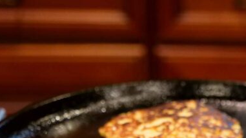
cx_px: 203
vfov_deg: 7.5
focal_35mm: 161
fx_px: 1050
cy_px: 144
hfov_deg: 13.3
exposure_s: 1/50
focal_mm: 44
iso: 3200
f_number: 3.9
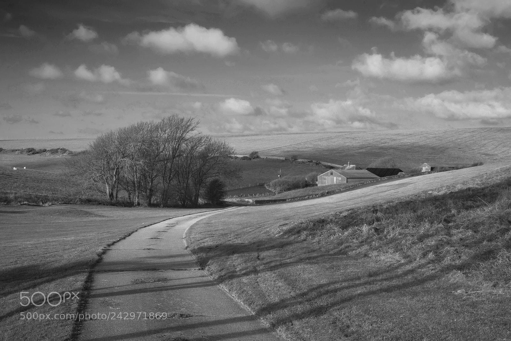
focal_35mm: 48
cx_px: 256
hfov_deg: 41.1
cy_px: 170
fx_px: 682
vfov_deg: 28.1
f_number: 11
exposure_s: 1/400
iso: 500
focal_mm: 48
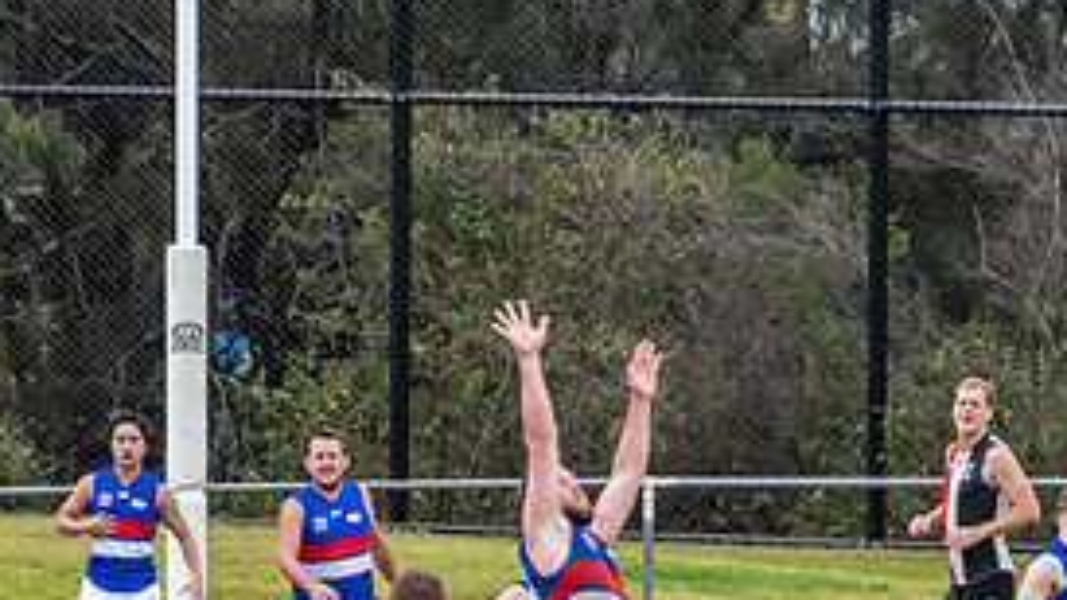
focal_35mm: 1023
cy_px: 571
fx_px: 28938
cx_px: 546
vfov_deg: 1.2
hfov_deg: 2.1
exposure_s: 1/1600
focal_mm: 240
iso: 800
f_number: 6.3
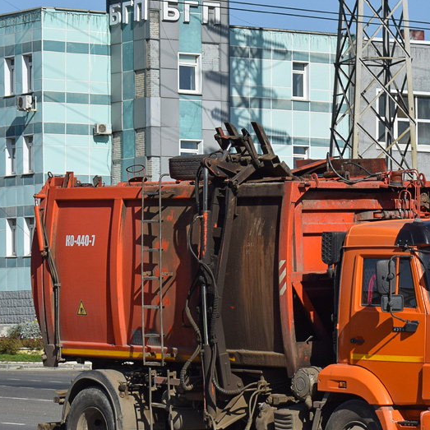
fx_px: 2262
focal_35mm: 161
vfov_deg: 10.9
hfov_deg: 10.8
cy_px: 246
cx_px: 350
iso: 200
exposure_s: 1/1250
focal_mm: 55
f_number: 7.1
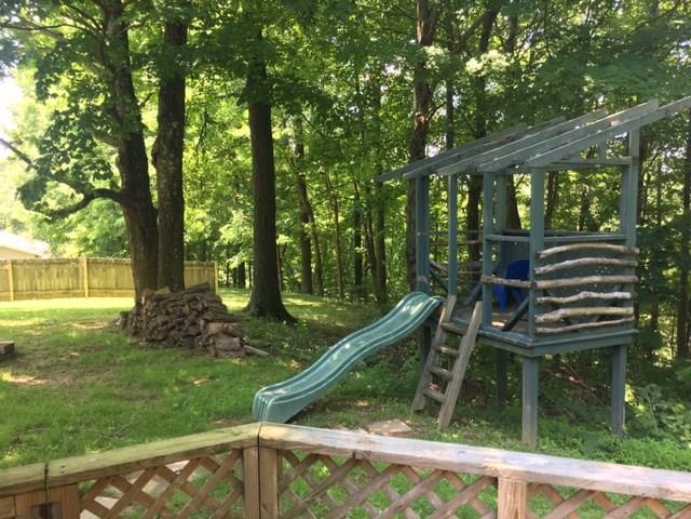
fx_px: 579
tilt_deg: -3.0
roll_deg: -1.2
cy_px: 260
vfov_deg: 48.2
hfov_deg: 61.7
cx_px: 346
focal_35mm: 29
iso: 32
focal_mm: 4.15
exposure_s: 1/60
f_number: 2.2
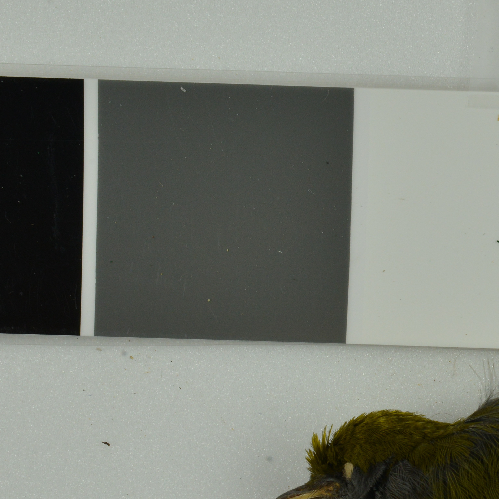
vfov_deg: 18.5
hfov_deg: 17.6
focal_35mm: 92
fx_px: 1500
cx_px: 660
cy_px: 469
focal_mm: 35
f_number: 16
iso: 800
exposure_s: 1/200
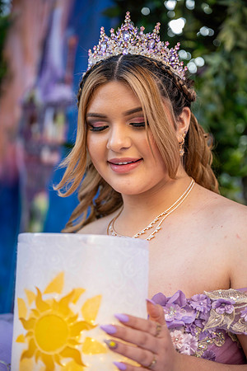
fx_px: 720
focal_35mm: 70
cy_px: 186
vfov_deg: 28.8
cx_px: 124
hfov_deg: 19.5
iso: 160
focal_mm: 70
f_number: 2.8
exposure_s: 1/100
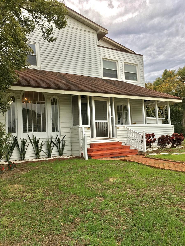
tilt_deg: +4.6
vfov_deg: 61.7
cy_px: 123
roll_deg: +4.1
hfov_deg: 48.2
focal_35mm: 29
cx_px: 92
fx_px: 207
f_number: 2.2
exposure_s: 1/427
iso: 25
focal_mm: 4.15
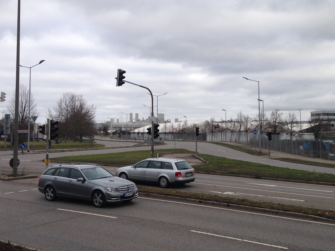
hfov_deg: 41.2
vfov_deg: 31.4
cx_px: 176
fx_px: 445
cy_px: 99
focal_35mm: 46
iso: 50
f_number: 2.4
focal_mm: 4.12
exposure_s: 1/536
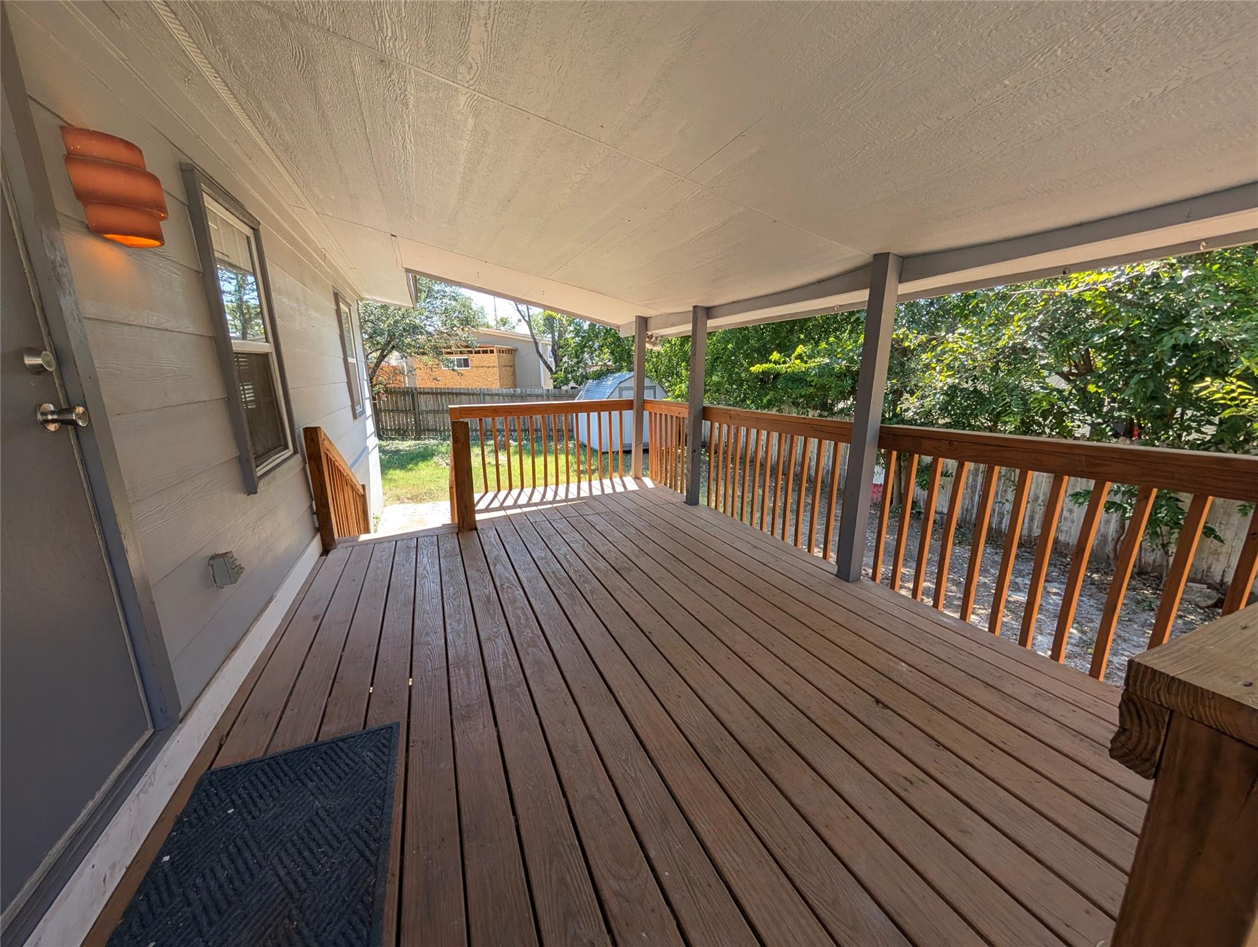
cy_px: 474
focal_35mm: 12
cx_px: 629
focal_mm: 2.02
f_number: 1.7
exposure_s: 1/705
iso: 52
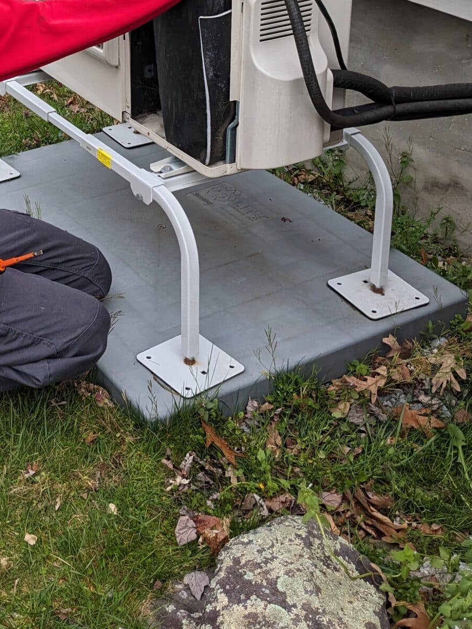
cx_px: 56
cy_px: 13
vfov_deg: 31.0
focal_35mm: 58
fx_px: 1054
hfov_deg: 24.6
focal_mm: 4.38
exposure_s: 1/1114
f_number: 1.73
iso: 49
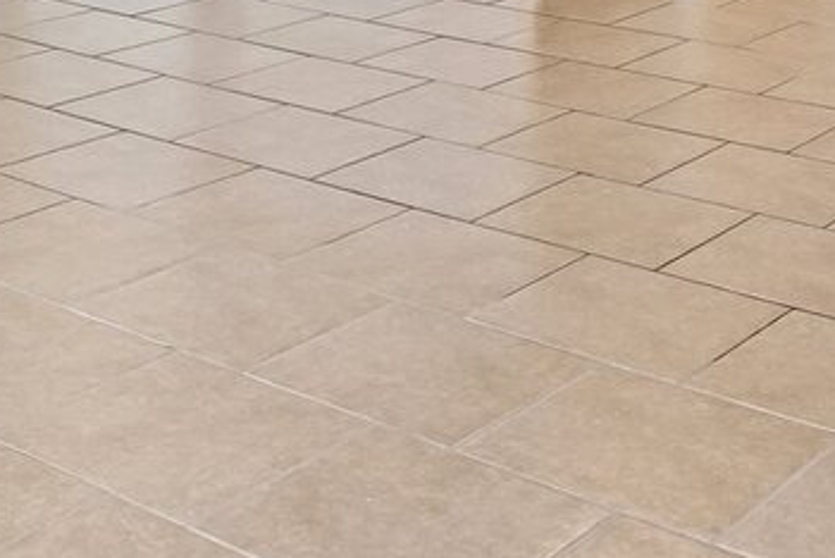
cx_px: 296
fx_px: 1718
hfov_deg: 27.2
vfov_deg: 15.9
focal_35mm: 74
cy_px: -422
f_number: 8
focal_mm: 16
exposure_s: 1/25
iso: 400
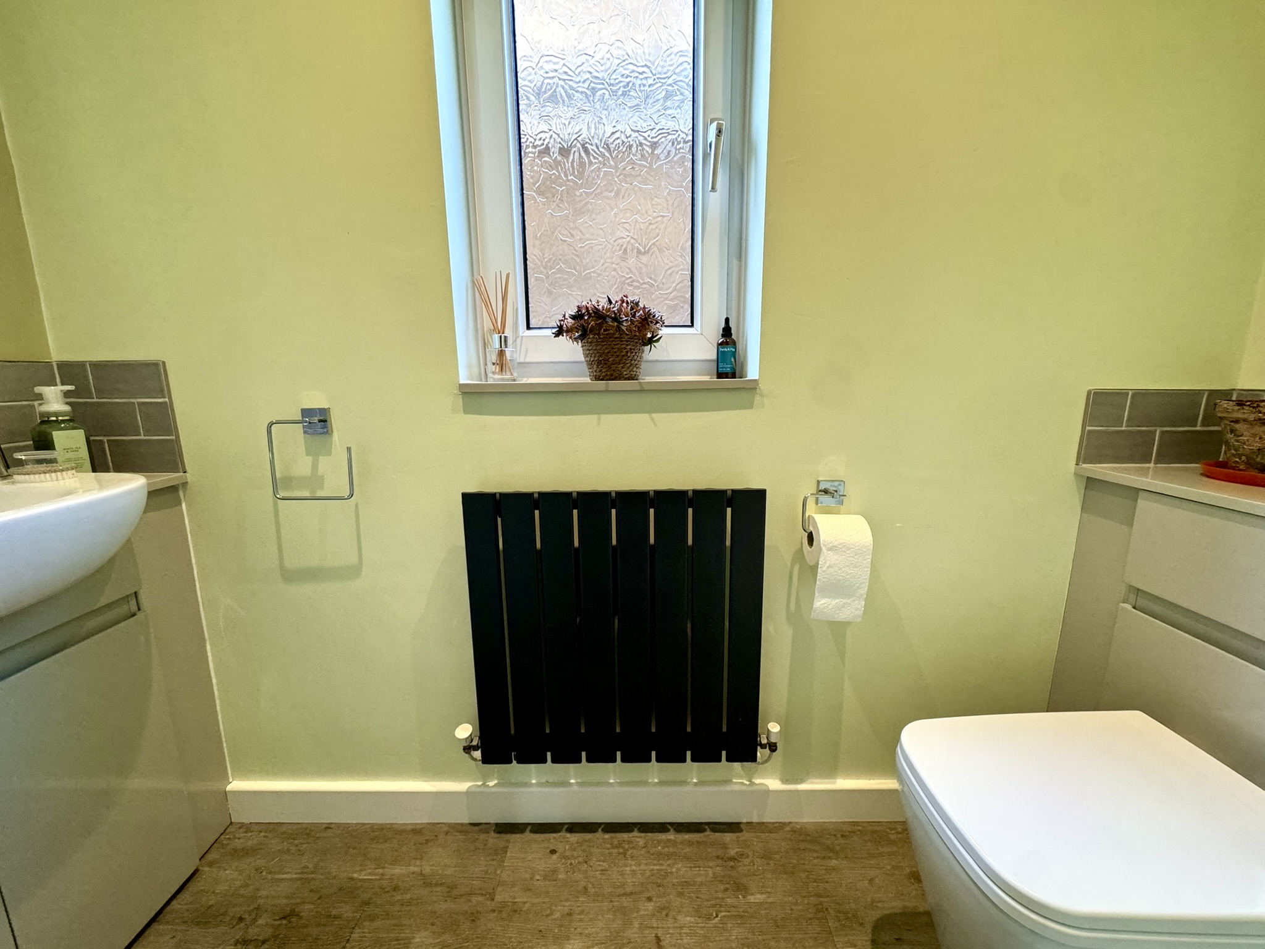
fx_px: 512
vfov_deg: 85.7
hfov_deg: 102.1
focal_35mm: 14
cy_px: 474
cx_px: 632
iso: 250
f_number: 2.2
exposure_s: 1/100
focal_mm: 2.22
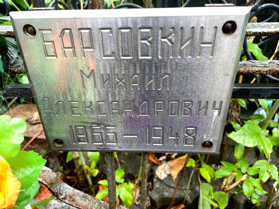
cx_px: 140
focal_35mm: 26
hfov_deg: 67.3
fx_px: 210
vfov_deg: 53.1
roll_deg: +2.5
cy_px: 104
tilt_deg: -26.8
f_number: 1.6
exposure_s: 1/121
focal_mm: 4.2
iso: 40
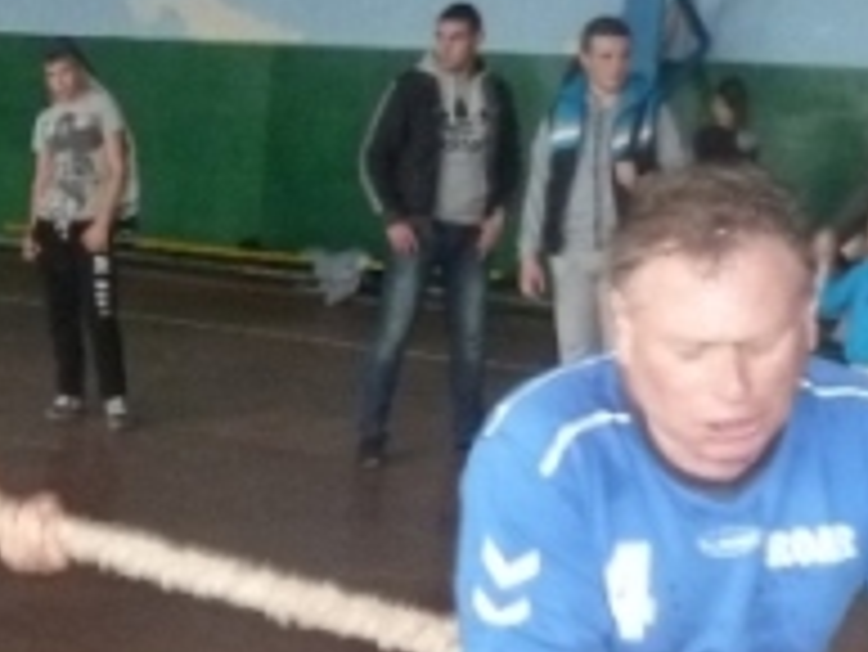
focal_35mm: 83
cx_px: -18
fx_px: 2083
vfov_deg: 17.5
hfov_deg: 22.6
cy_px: 594
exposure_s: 1/30
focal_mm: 4.1
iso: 500
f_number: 3.3
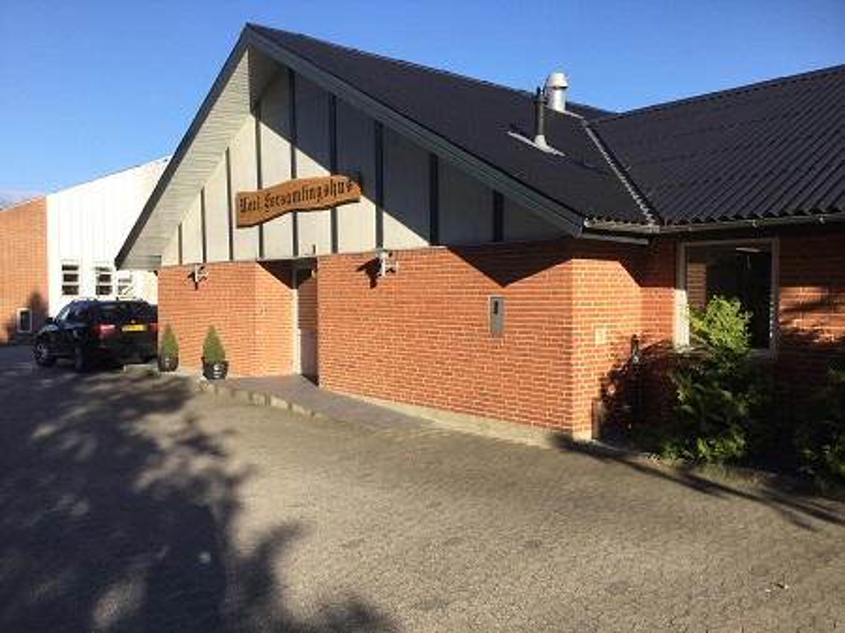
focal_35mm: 31
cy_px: 316
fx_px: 756
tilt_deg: -4.9
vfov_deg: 45.4
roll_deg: -0.3
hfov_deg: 58.4
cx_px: 422
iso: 25
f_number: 2.4
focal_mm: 3.3
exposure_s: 1/886
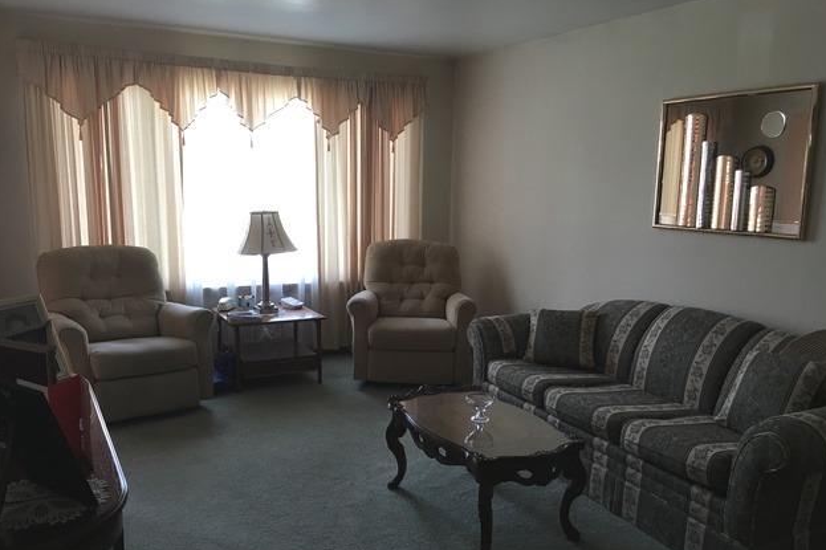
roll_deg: -2.0
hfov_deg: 60.3
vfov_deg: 42.2
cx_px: 419
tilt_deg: -9.2
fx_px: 711
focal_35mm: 31
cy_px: 310
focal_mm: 4.15
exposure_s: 1/30
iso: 32
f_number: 2.2
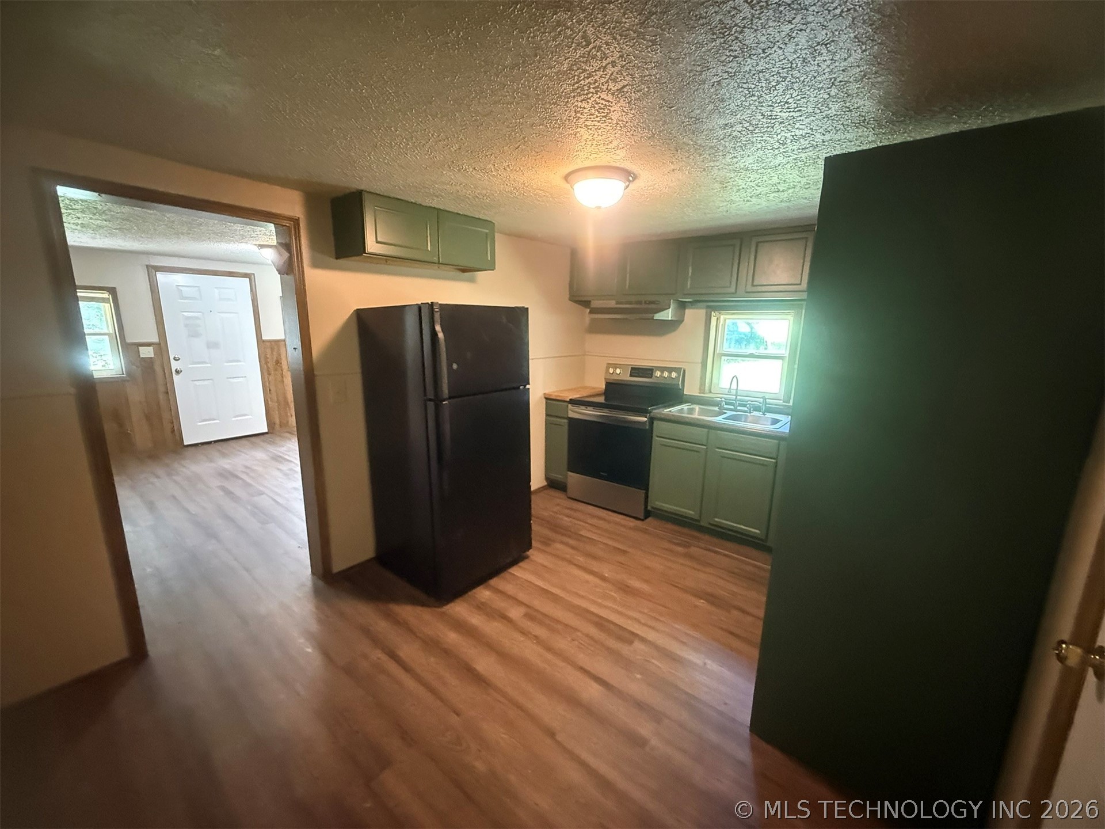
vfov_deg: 85.7
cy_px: 414
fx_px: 447
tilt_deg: -10.6
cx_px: 552
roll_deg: -1.1
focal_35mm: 14
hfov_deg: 102.1
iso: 1250
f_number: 2.2
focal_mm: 2.22
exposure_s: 1/40
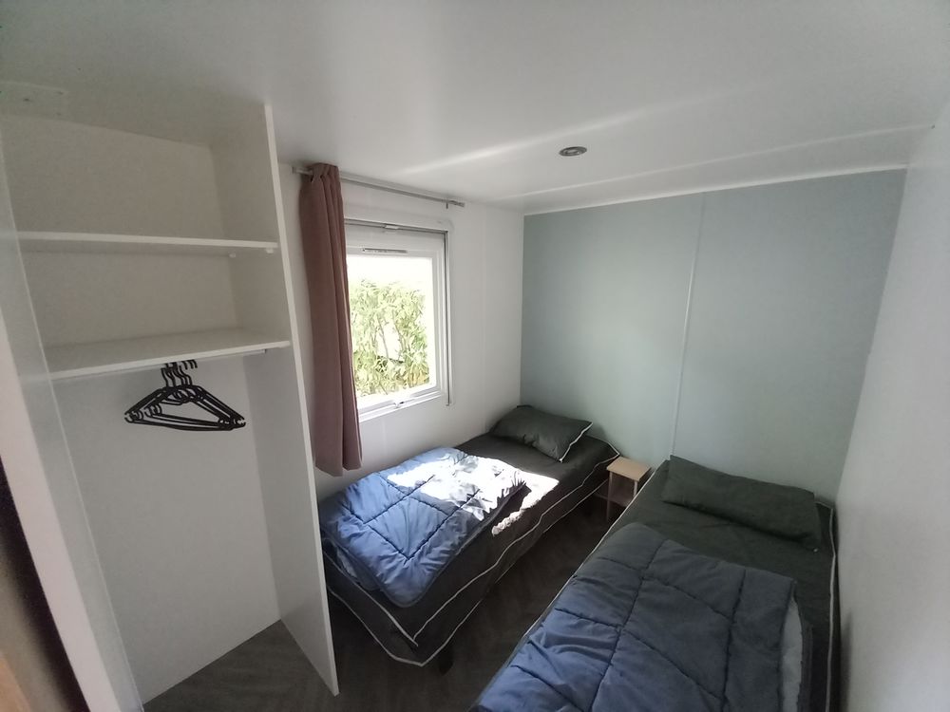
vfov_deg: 89.9
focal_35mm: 13
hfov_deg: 106.2
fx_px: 357
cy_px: 356
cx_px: 475
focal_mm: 1.13
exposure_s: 1/20
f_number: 2.2
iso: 400
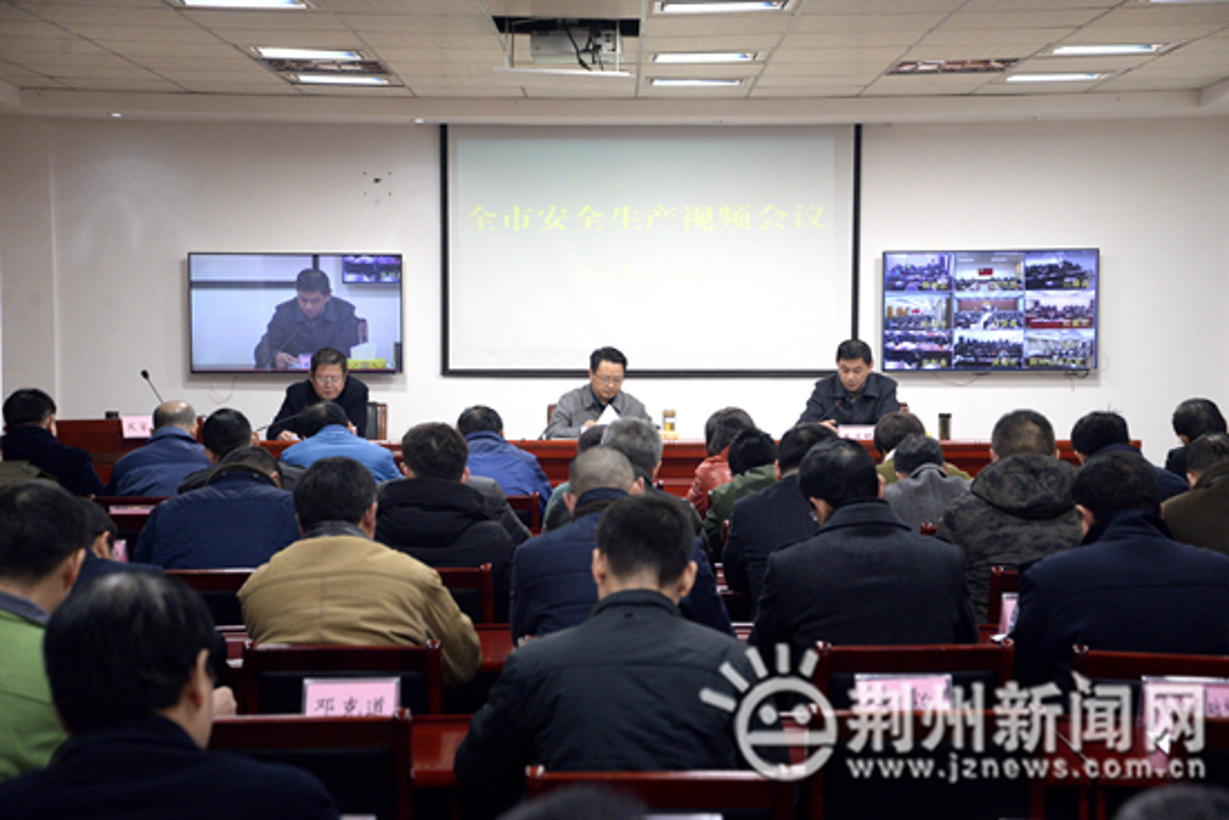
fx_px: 2254
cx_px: 614
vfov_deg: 20.6
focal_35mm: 66
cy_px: 410
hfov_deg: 30.5
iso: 4500
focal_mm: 66
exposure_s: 1/400
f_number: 5
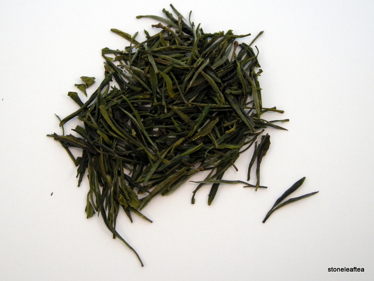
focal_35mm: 35
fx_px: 378
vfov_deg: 40.7
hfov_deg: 52.6
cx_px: 187
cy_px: 140
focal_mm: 7.5
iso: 64
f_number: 2.7
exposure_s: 1/60
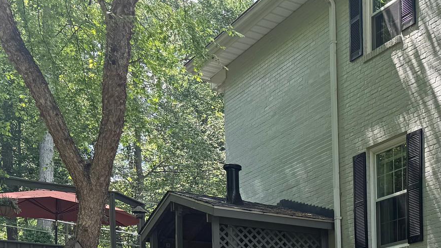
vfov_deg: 17.6
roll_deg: +0.5
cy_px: 380
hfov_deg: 31.5
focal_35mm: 61
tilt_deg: -2.3
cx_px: 453
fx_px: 713
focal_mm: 6.76
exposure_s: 1/514
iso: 80
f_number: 1.78
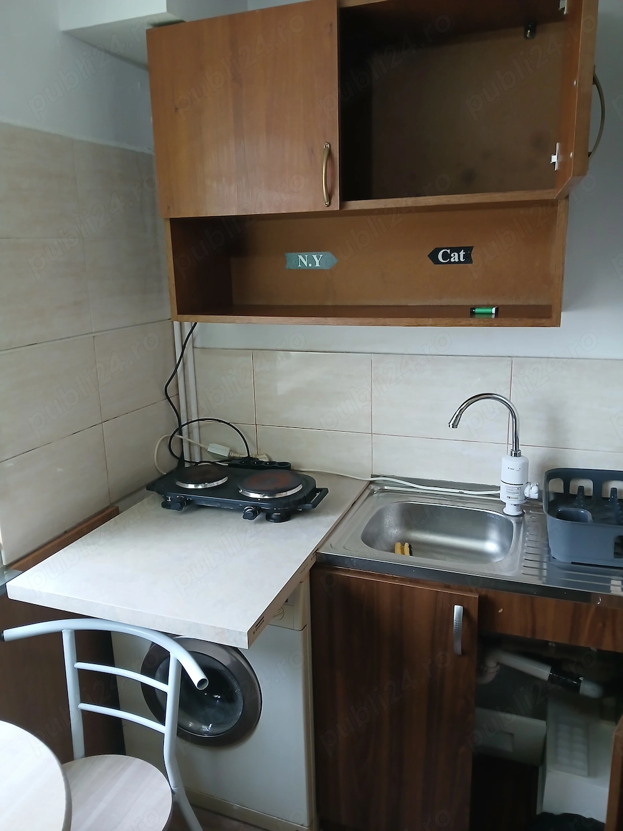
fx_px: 624
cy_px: 416
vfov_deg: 67.3
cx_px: 312
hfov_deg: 53.0
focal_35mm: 26
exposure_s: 1/33.3
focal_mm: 3.98
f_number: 1.8
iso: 250
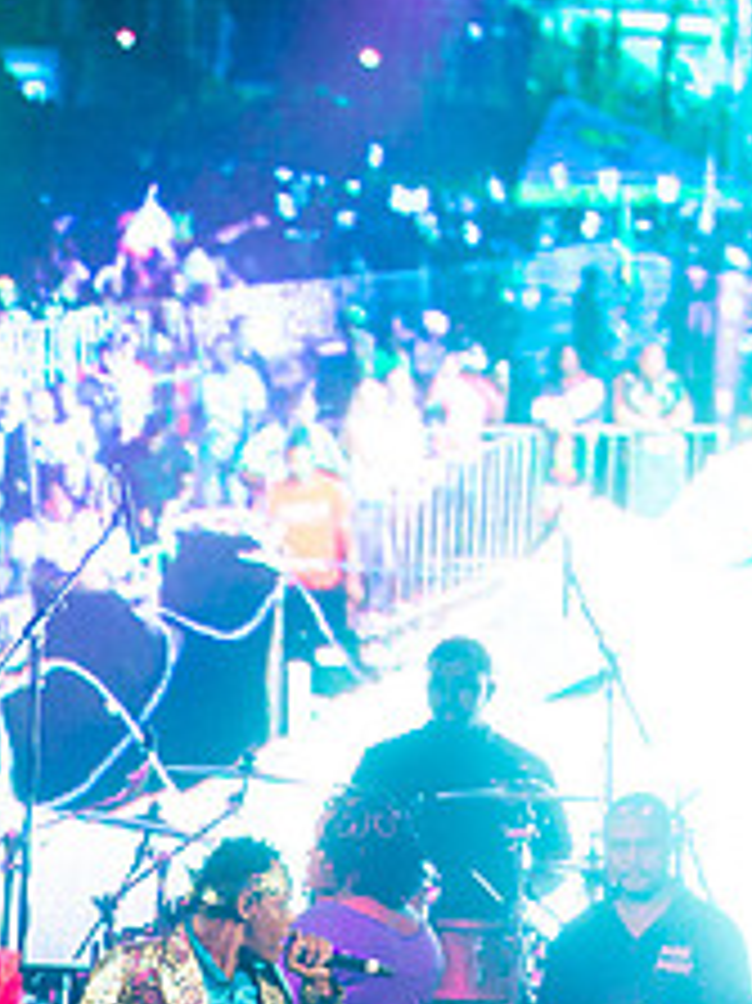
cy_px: 819
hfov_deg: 1.7
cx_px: 464
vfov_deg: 2.3
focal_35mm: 850
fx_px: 24644
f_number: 5.6
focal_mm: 340
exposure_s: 1/200
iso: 3200
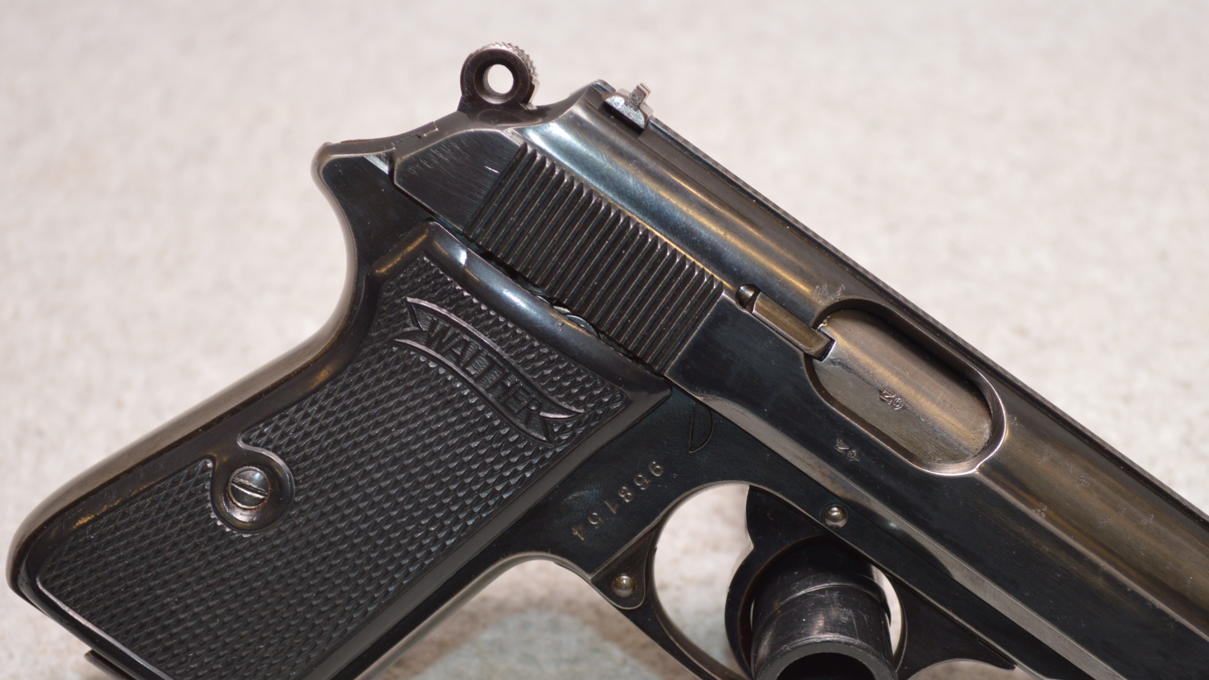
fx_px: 2500
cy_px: 443
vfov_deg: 15.5
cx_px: 711
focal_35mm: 78
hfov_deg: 27.1
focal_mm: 42
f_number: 5.3
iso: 320
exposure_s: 1/30
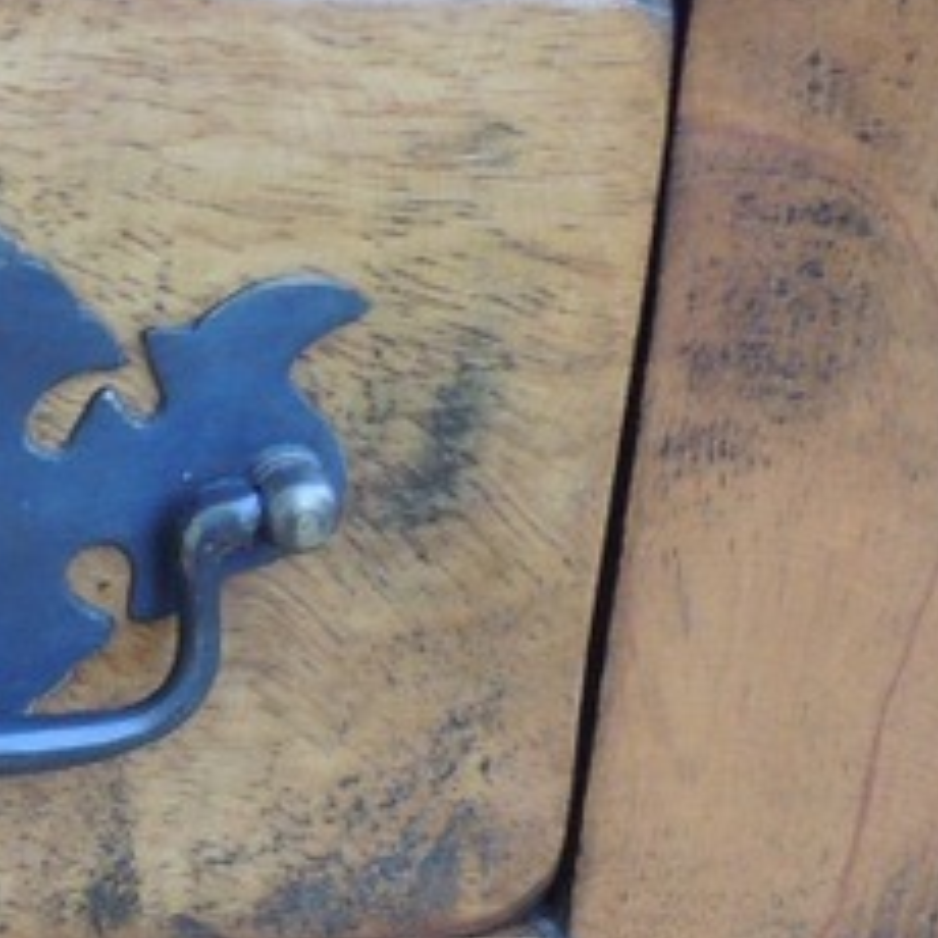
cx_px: -983
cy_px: 1052
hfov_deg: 8.9
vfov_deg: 9.4
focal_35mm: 185
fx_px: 5672
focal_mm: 8.3
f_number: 3.5
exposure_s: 1/50
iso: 280
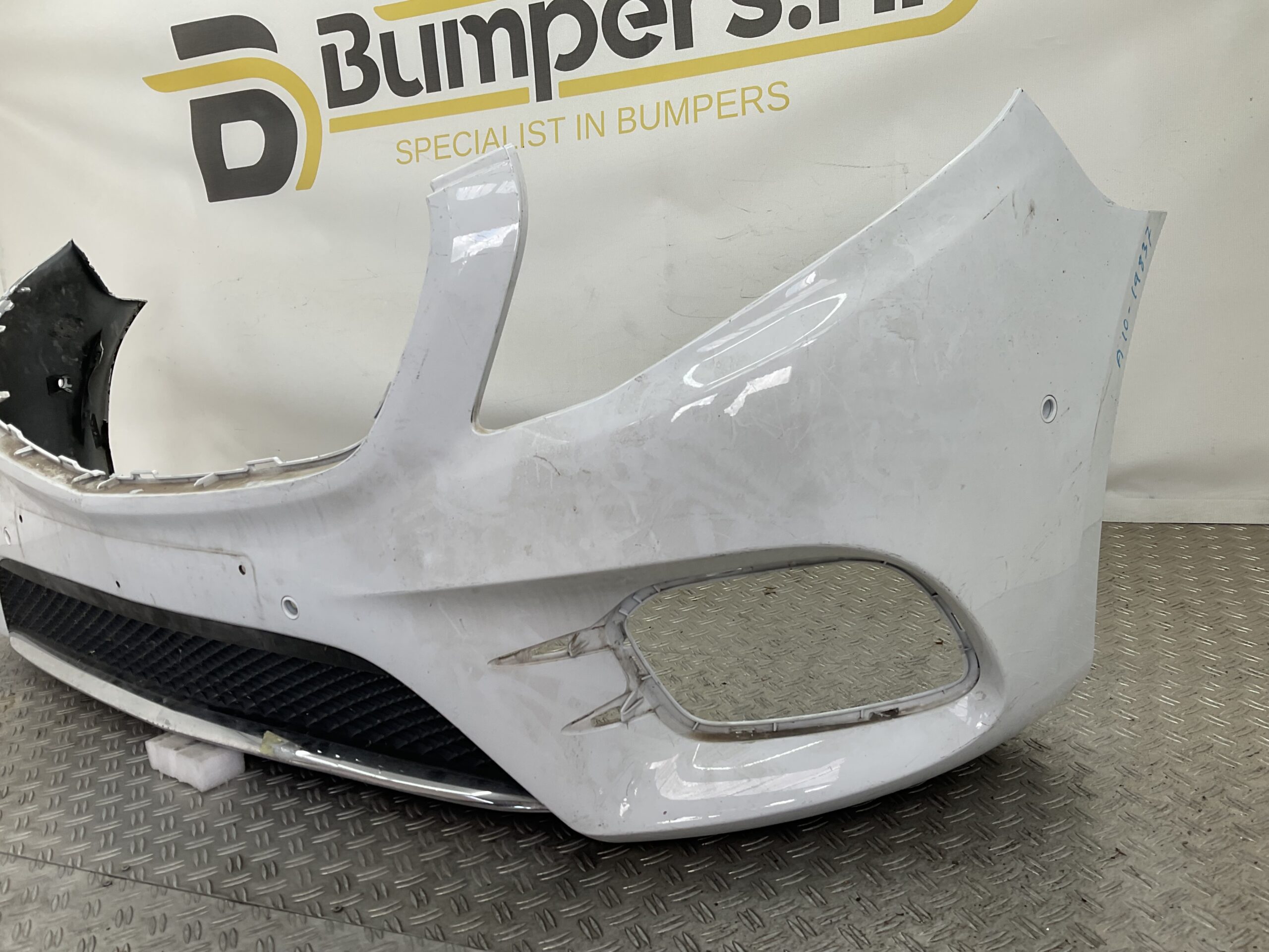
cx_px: 634
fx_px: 1063
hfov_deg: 61.7
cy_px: 476
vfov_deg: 48.2
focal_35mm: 29
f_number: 1.8
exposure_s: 1/159
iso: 16
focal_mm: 3
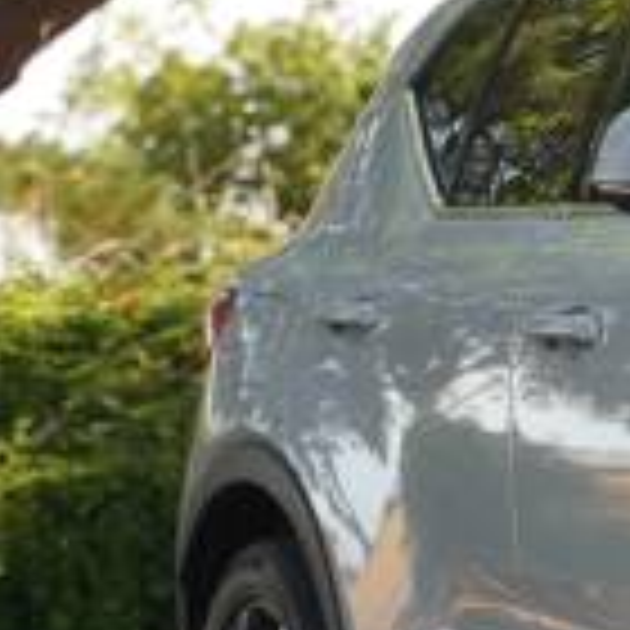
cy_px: 423
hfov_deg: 6.9
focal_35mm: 240
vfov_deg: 7.3
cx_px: 1436
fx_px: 4942
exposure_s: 1/100
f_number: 4.5
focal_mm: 62
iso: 100
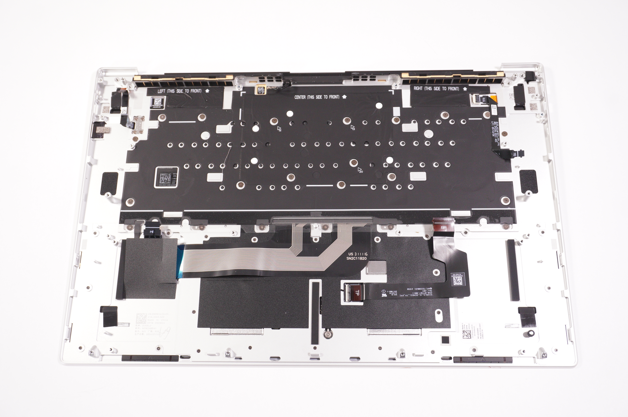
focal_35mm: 38
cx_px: 314
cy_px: 208
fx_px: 654
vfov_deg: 35.4
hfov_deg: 51.3
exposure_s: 1/200
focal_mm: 25
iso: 1000
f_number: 5.6
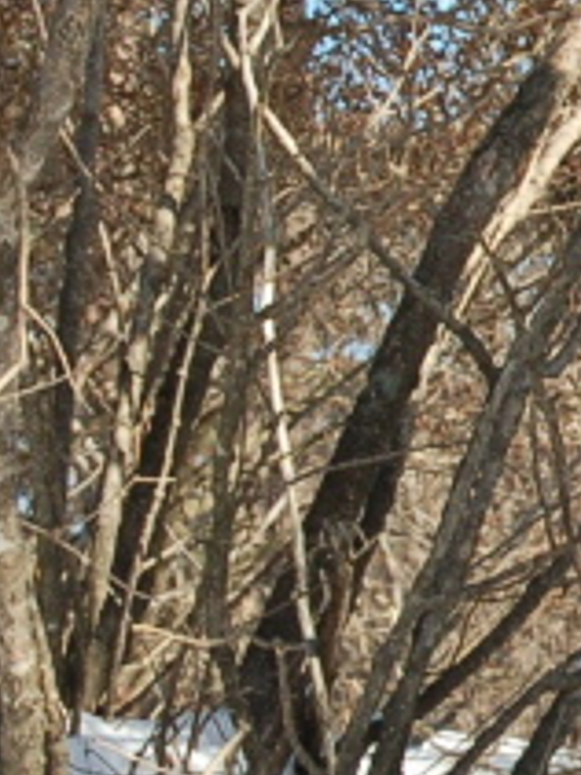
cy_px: 160
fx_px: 5332
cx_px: 1761
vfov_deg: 8.3
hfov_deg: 5.8
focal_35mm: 238
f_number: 7.1
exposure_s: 1/200
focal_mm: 34
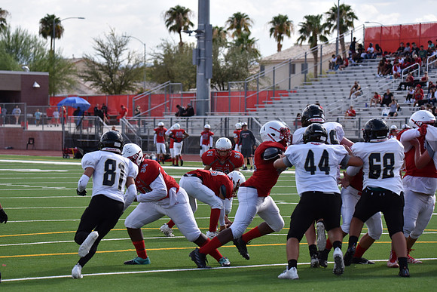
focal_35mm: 150
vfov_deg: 9.2
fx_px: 1821
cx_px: 218
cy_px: 146
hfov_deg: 13.7
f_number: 5.6
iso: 900
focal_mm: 150
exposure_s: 1/4000
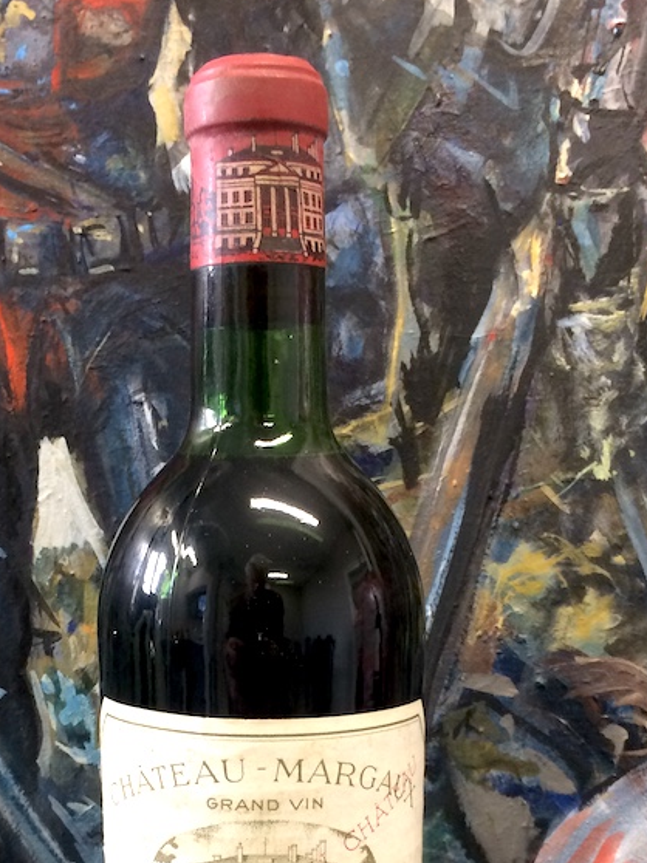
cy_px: 727
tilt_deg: -11.7
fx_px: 1297
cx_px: 254
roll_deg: +4.0
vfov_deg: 35.3
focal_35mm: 52
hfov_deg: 27.9
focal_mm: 4.15
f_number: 2.2
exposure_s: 1/33
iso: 125
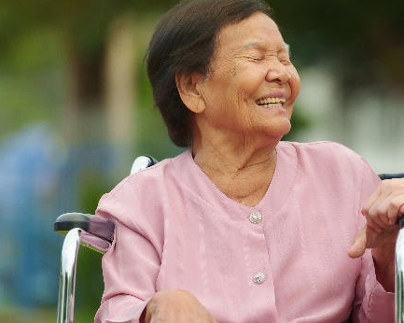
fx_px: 4793
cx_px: 394
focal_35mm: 401
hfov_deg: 4.8
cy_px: 116
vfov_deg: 3.9
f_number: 2.8
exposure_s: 1/400
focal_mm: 180
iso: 400
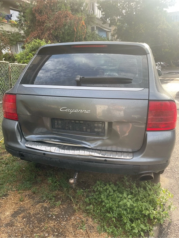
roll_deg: +3.1
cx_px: 90
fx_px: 172
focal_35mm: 25
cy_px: 119
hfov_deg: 54.9
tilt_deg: -17.0
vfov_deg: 69.4
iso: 32
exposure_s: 1/535
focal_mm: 5.1
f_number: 1.6
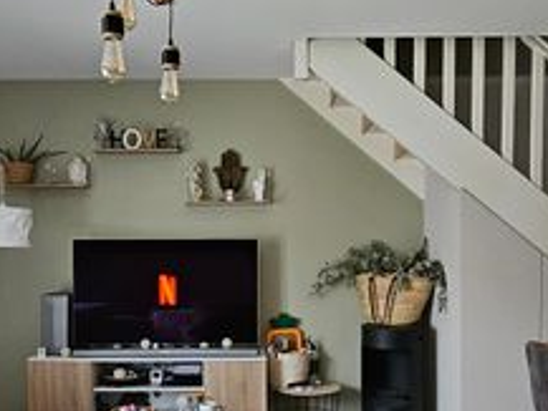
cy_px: 262
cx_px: 265
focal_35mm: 36
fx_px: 570
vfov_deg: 39.4
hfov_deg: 51.3
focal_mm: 2.2
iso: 800
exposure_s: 1/33
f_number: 2.2
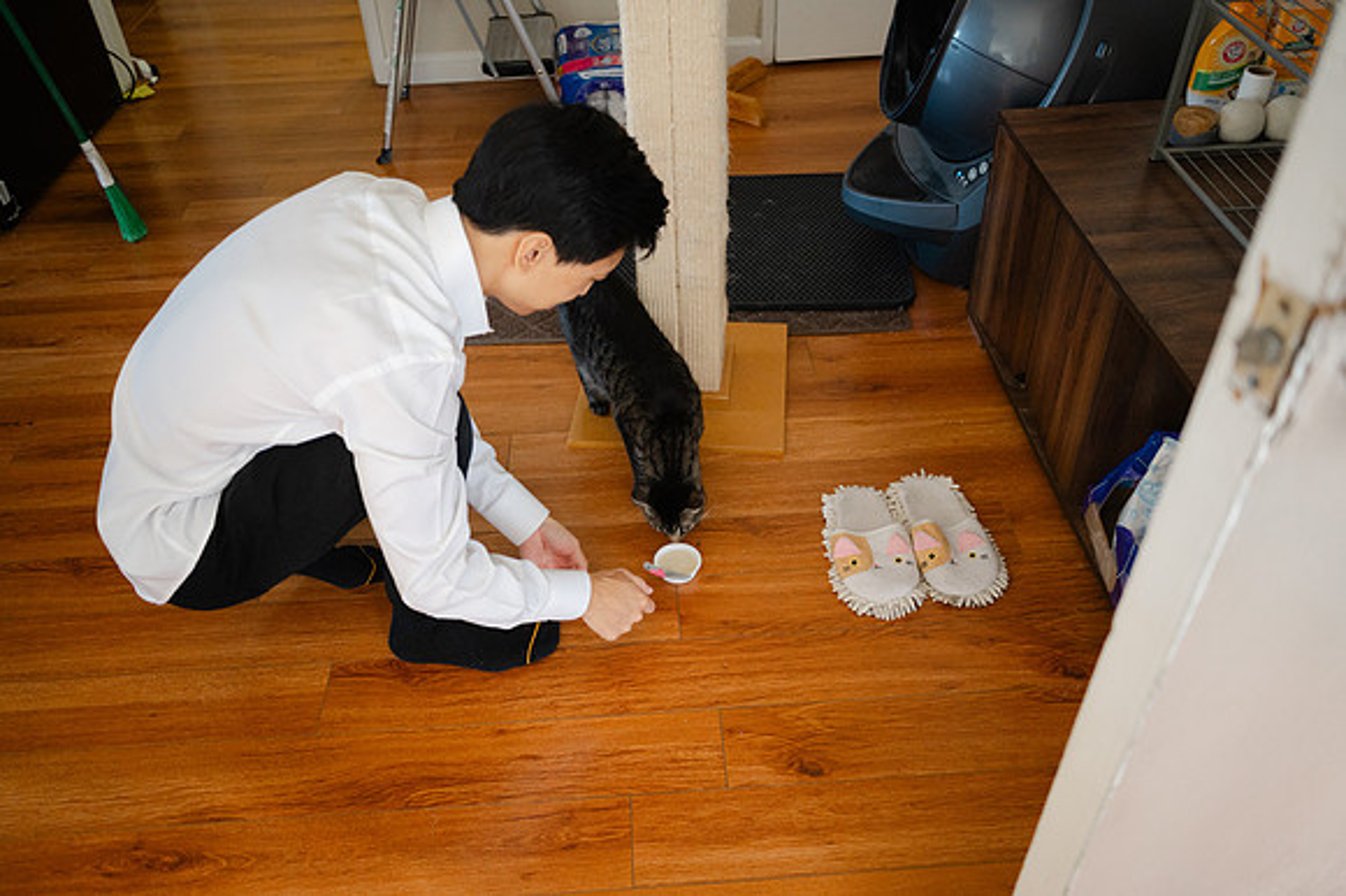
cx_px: 673
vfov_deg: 46.4
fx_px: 1046
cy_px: 448
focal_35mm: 28
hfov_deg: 65.5
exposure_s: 1/125
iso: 2200
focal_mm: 28
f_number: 2.8
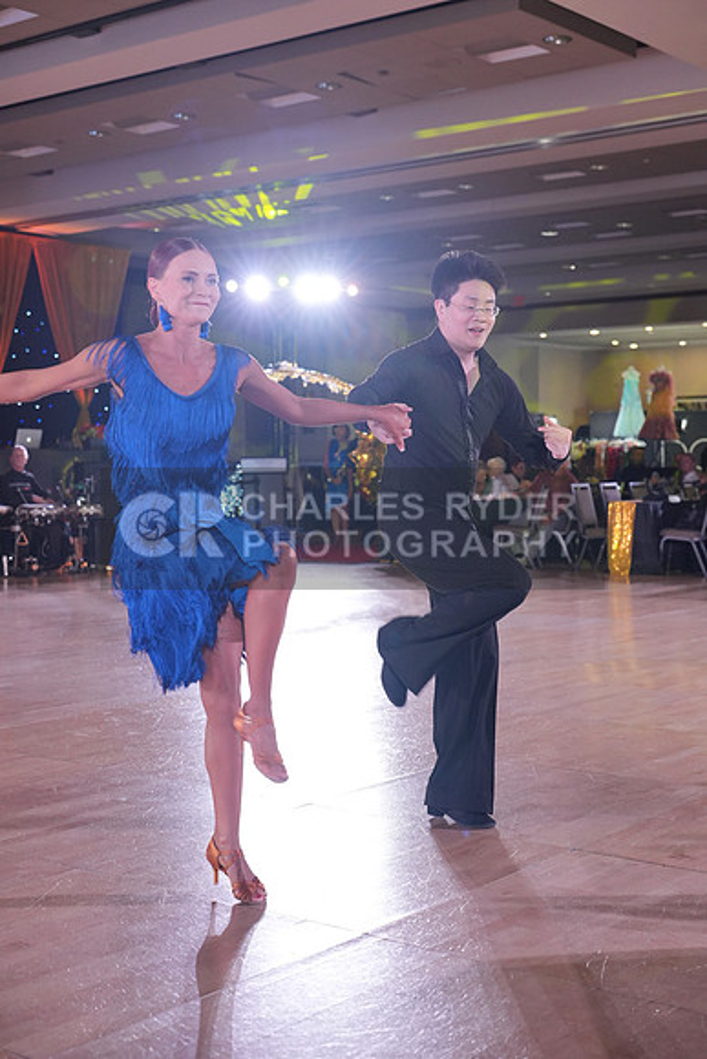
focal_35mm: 50
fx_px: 1472
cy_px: 530
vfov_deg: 39.6
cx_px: 354
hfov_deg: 27.0
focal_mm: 50
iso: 2000
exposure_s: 1/400
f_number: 4
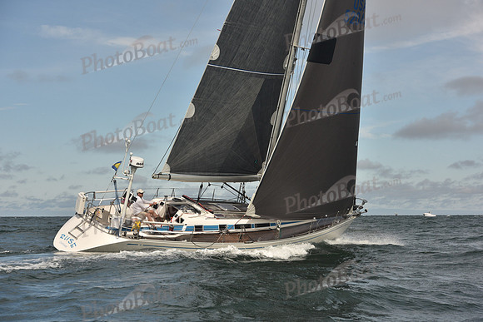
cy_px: 161
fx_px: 939
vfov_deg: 19.5
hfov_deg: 28.8
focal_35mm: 70
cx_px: 242
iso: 320
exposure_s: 1/1000
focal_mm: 70
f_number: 6.3
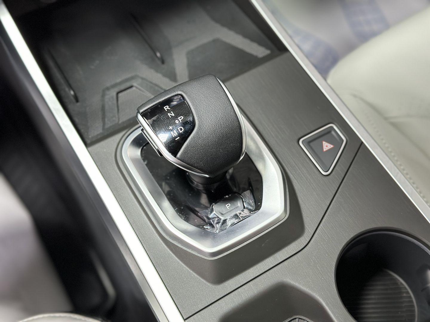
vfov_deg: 30.3
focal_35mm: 48
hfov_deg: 39.7
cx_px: 215
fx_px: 596
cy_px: 161
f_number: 1.78
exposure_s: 1/50
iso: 400
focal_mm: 6.86
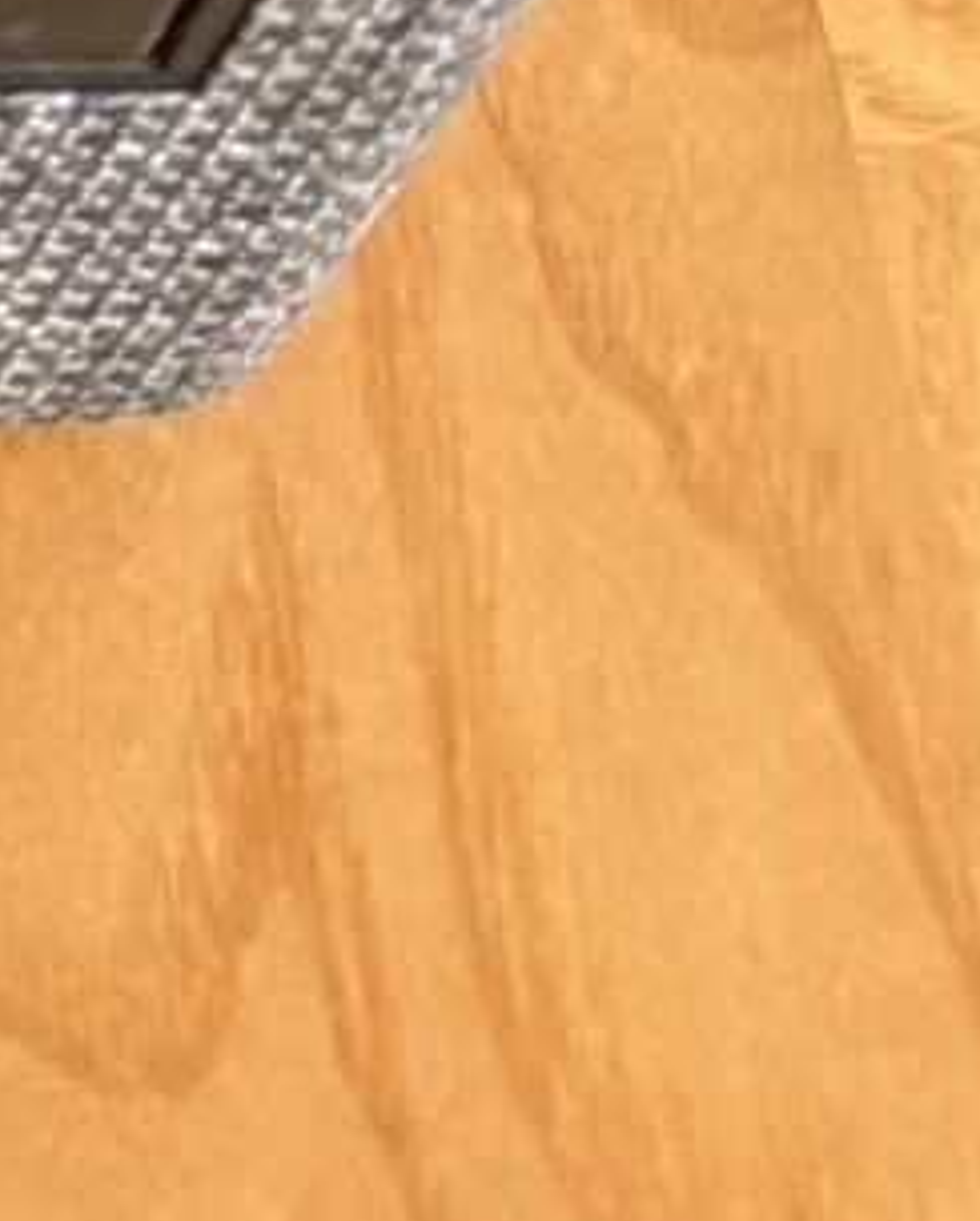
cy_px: -3792
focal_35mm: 197
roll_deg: +1.3
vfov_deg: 7.1
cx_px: -2325
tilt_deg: -43.7
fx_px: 7128
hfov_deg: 6.8
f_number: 1.78
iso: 800
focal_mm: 6.76
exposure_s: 1/48
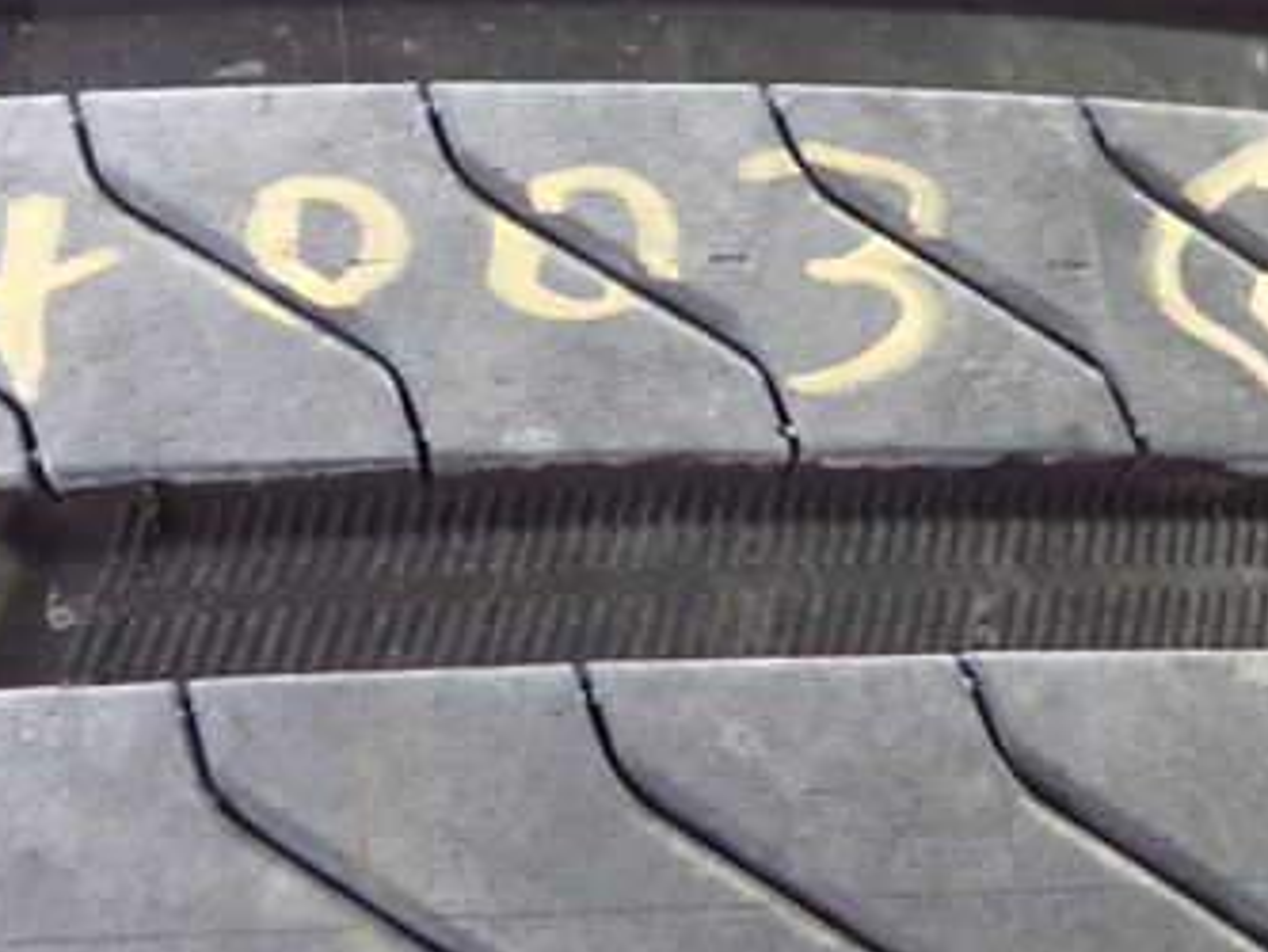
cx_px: 663
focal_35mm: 54
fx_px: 1979
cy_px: 232
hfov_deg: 35.5
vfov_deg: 26.7
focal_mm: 5.5
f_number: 2.3
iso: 800
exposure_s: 1/80
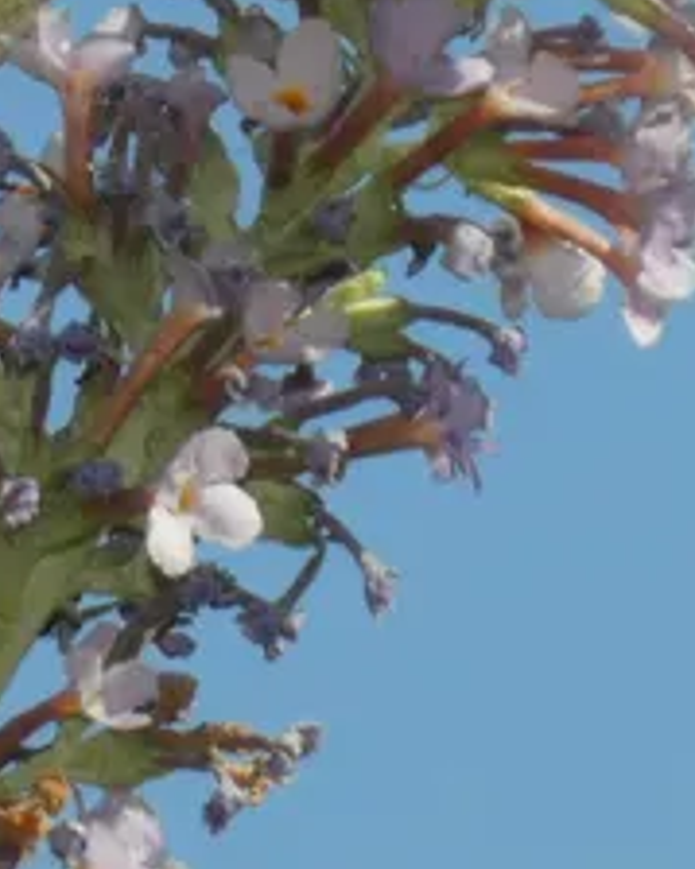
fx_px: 24366
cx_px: -74
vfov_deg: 2.0
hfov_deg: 1.6
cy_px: 8
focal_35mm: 947
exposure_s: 1/200
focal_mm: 60.8
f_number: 5.6
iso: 80
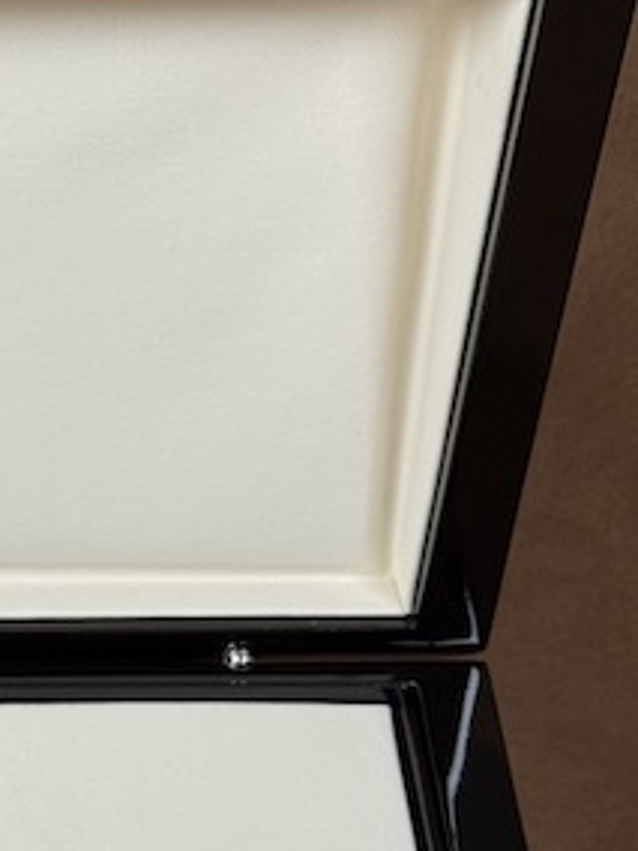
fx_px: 3318
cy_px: 683
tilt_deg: -36.7
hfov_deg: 10.7
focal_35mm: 135
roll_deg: -0.4
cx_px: -189
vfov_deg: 14.5
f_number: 1.78
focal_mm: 6.76
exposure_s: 1/119
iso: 64
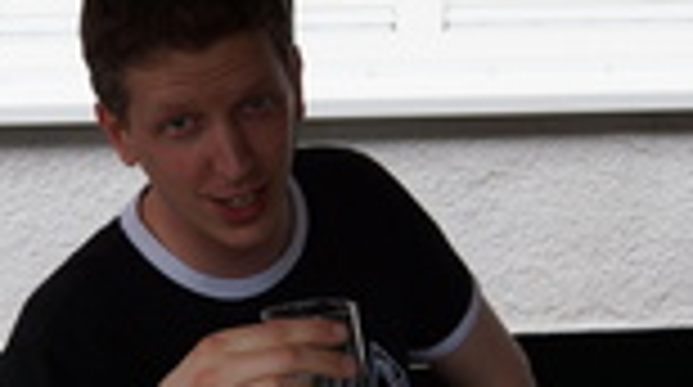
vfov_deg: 13.3
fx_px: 1651
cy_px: 266
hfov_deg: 23.6
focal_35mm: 90
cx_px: 234
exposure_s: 1/500
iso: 100
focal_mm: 22
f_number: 4
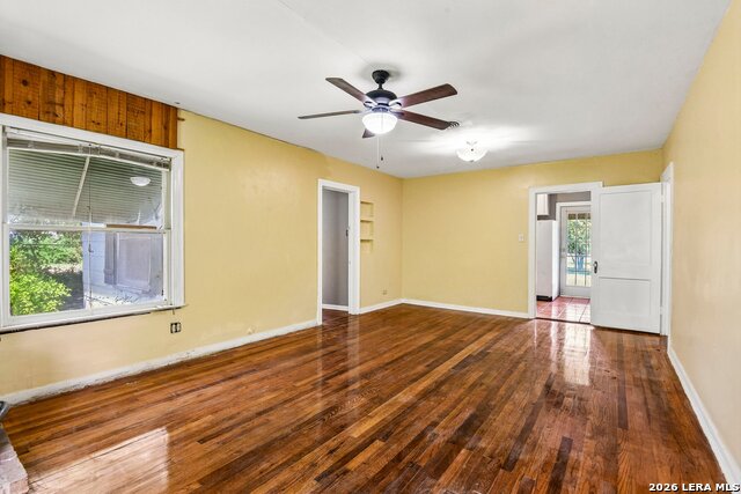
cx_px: 370
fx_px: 350
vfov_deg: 70.5
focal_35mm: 17
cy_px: 247
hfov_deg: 93.3
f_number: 8
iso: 1800
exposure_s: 1/15
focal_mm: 17
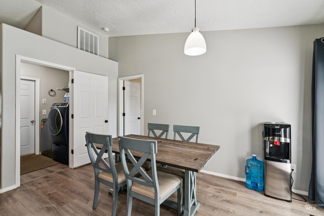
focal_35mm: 16
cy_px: 108
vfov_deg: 72.1
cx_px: 162
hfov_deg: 95.0
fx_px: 148
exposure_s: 1/10
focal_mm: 16.5
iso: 400
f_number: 13
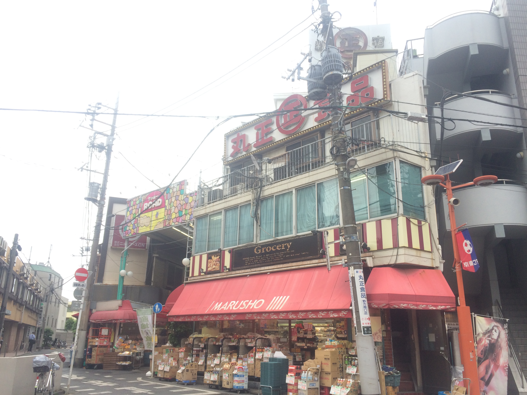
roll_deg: +0.9
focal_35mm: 29
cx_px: 264
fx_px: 442
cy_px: 198
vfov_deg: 48.2
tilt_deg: +16.3
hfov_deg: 61.7
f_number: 2.2
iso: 32
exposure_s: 1/162
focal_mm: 4.15
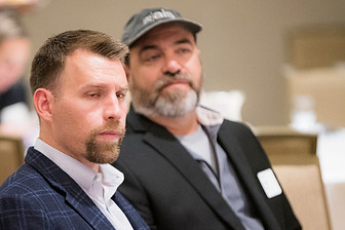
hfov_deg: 6.0
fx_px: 3306
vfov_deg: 4.0
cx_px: 117
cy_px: 152
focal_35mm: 345
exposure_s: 1/125
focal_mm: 200
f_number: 2.8
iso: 6400
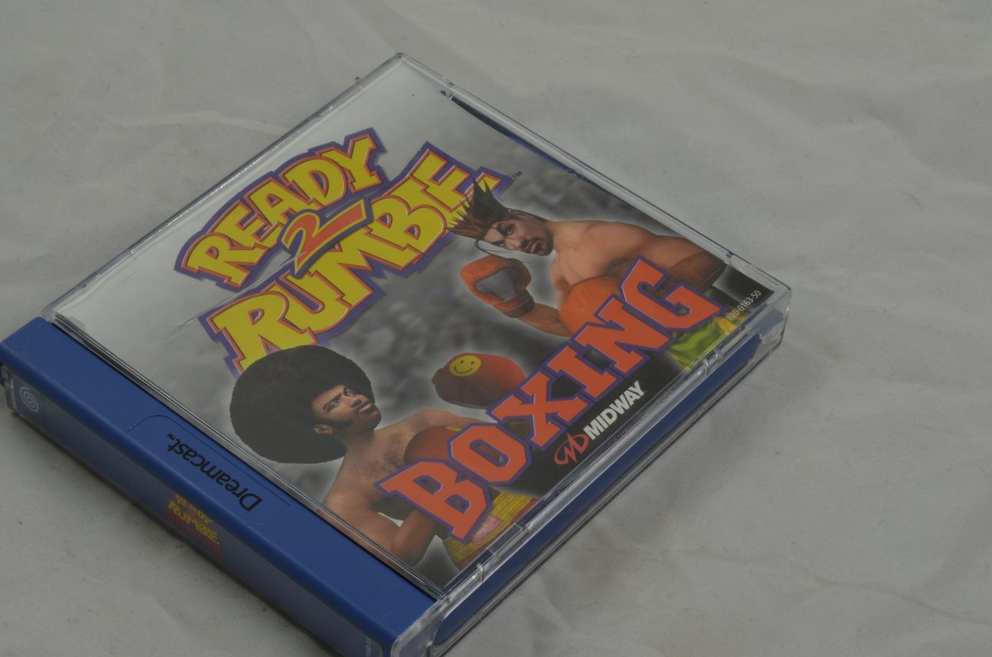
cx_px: 446
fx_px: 2310
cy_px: 384
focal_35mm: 84
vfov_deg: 16.2
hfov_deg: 24.2
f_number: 20
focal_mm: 40
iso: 100
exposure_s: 1/3
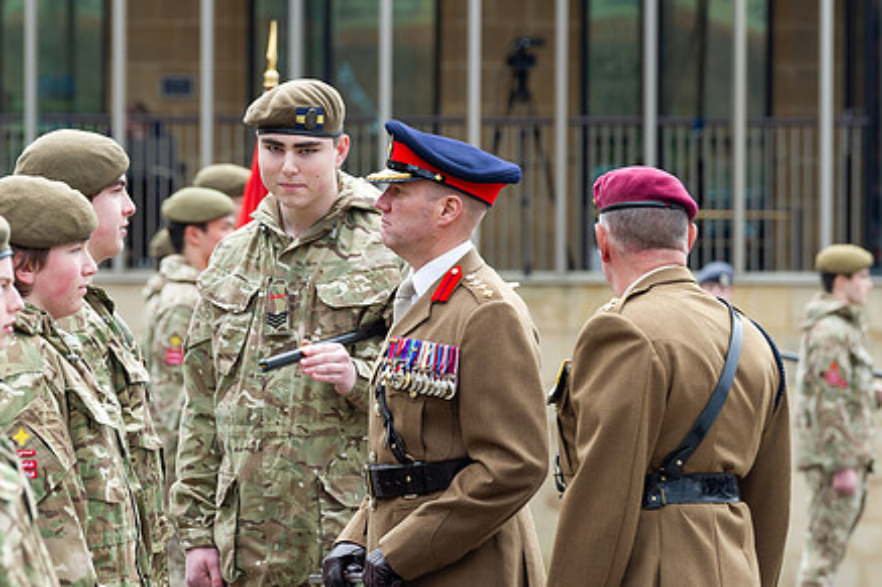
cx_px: 413
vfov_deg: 4.6
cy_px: 339
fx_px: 7249
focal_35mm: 296
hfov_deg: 7.0
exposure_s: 1/250
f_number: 6.3
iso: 900
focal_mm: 200
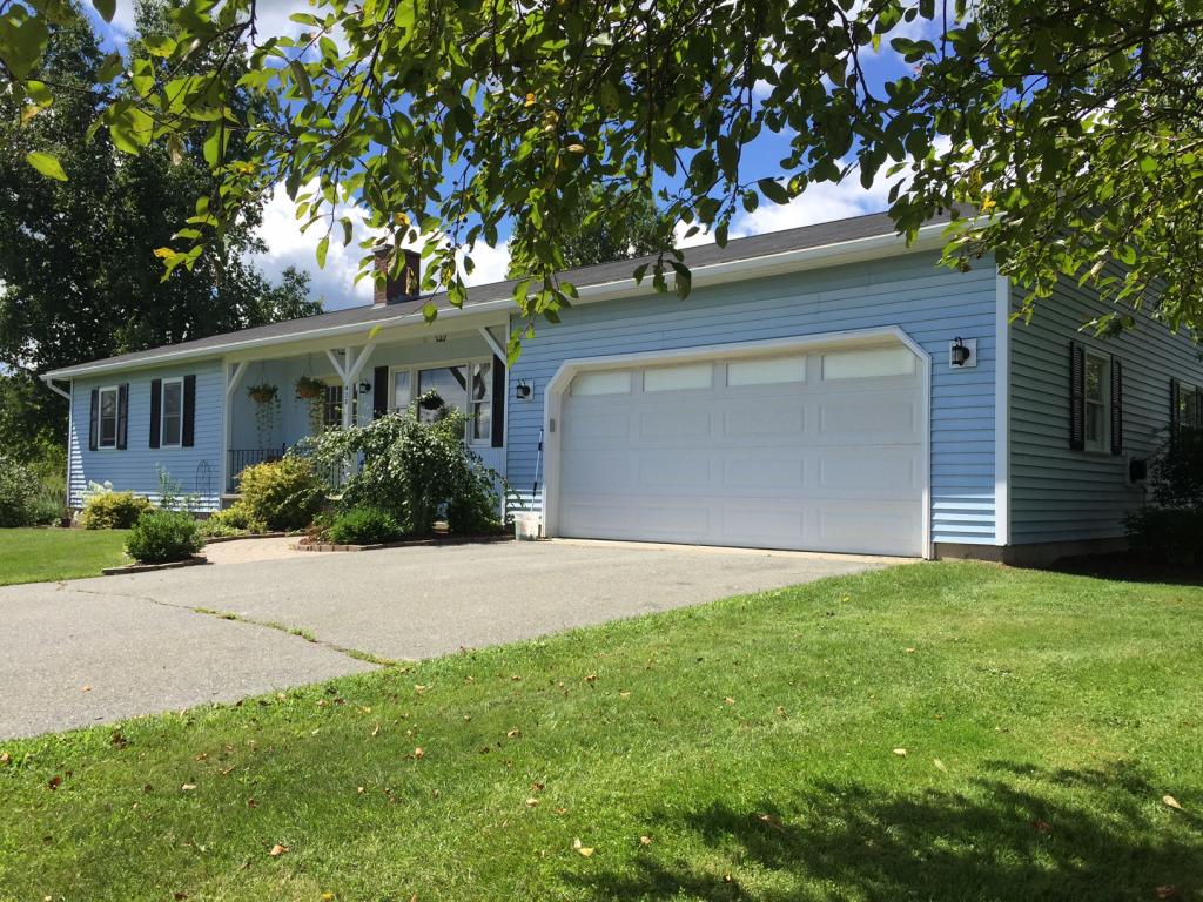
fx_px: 1008
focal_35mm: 29
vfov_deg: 48.2
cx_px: 602
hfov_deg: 61.7
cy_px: 451
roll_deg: -0.5
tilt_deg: +2.5
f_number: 2.2
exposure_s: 1/1647
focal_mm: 4.15
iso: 32
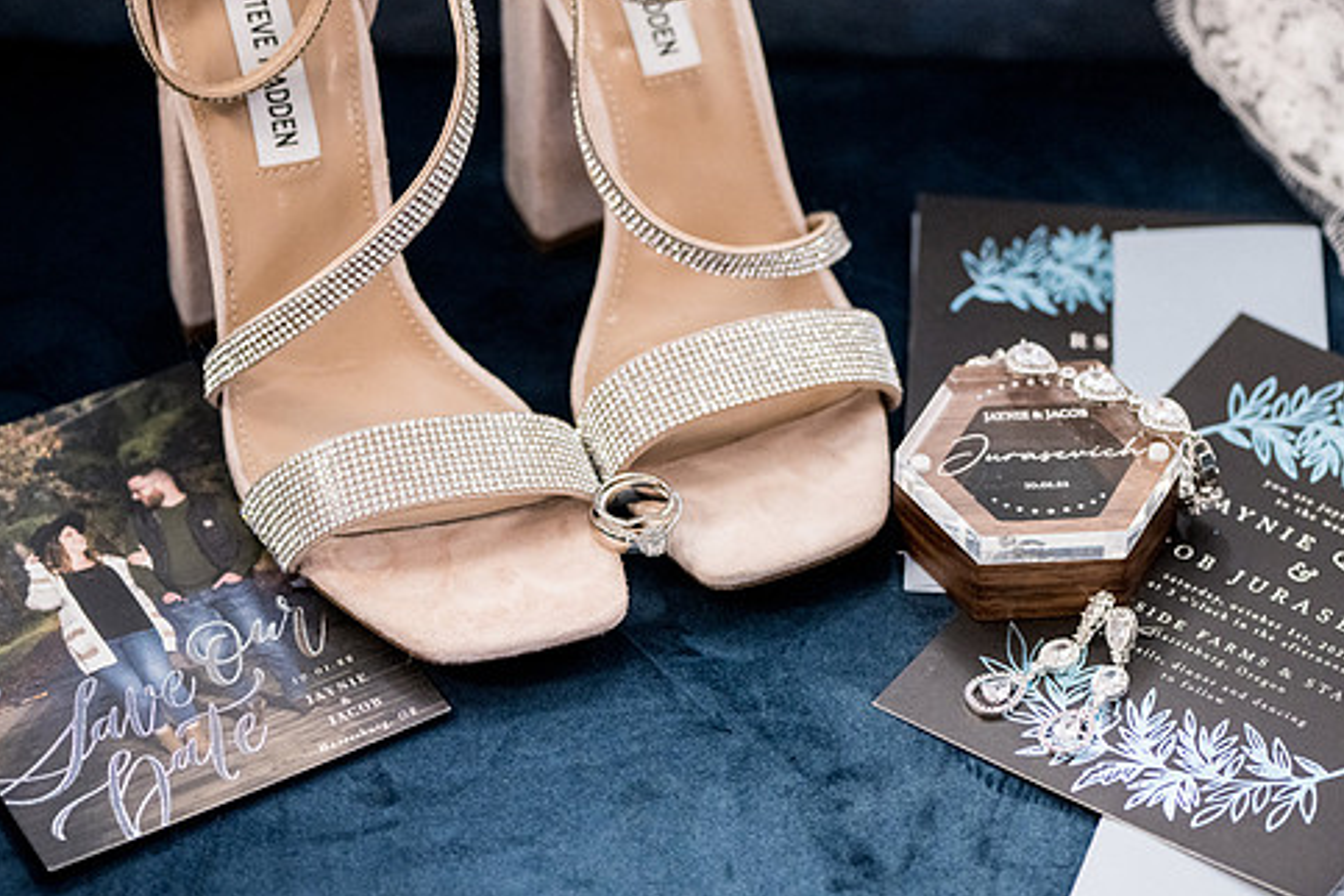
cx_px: 751
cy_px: 480
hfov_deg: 16.3
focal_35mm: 126
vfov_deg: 10.9
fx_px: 4704
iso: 2500
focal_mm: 105
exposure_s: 1/320
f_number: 5
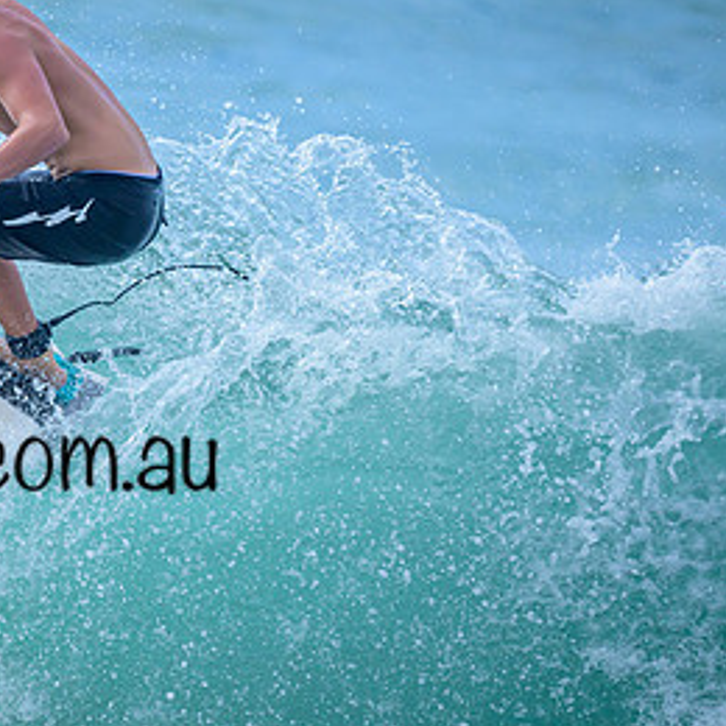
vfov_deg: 1.0
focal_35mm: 1694
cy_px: 459
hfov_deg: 1.0
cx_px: 16
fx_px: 40196
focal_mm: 800
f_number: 6.3
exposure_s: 1/3200
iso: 560
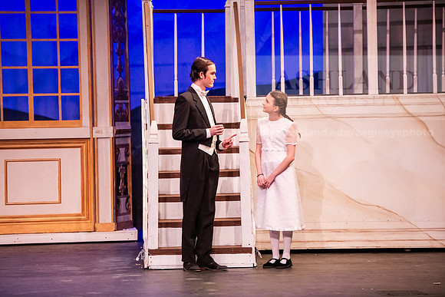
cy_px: 148
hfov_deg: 14.2
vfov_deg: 9.5
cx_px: 222
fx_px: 1793
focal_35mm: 145
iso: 4000
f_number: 3.2
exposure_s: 1/200
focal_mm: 145
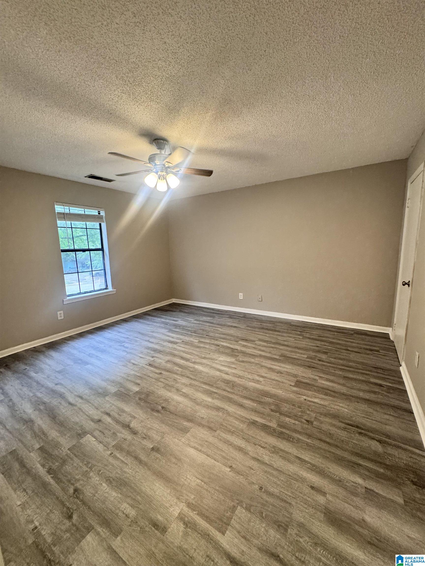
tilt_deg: -9.7
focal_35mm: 14
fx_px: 229
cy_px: 283
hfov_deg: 85.7
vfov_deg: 102.1
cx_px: 212
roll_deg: +1.6
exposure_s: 1/120
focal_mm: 2.22
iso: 320
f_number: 2.2
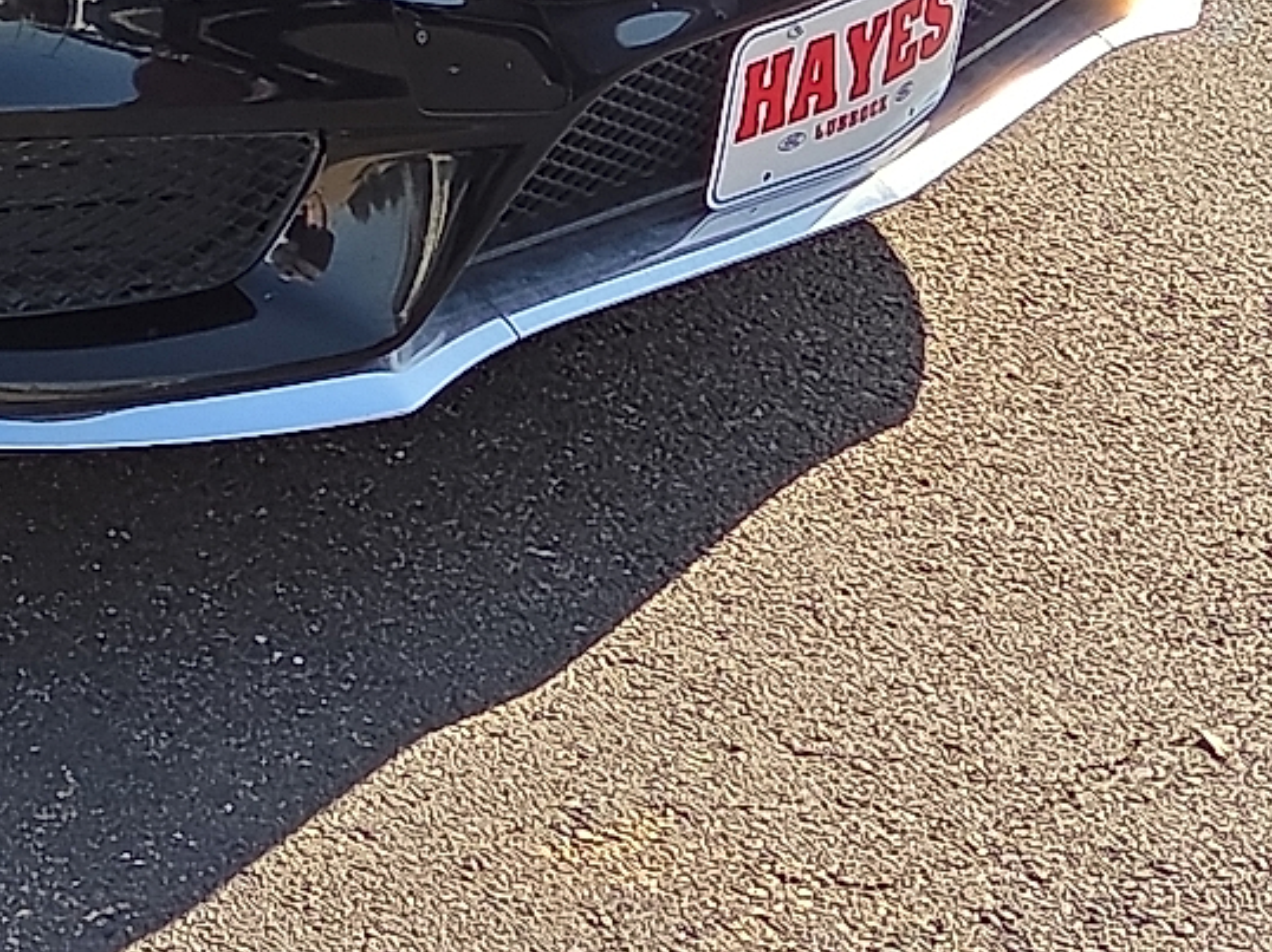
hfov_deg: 15.7
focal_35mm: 116
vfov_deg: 12.2
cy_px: -458
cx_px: -617
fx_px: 4261
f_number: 1.8
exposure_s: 1/667
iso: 25
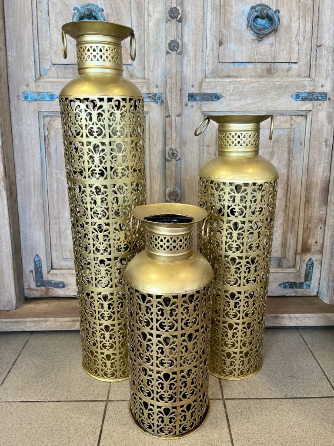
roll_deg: +0.8
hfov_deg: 53.1
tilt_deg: -18.3
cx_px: 167
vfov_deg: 67.3
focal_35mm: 26
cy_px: 223
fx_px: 334
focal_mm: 5.1
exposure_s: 1/100
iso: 100
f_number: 1.6
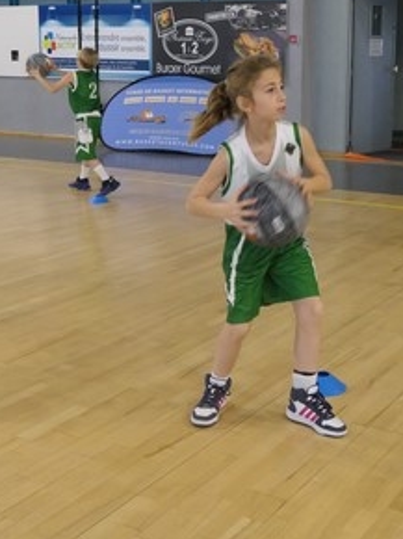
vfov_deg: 36.1
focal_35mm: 53
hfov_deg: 27.3
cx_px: 264
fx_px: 824
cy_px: 214
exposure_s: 1/250
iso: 1600
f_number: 2.5
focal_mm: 11
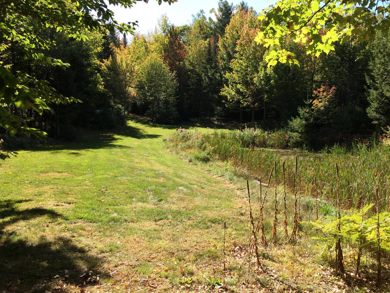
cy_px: 153
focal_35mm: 36
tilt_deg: -4.8
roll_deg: +0.3
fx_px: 406
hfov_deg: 51.0
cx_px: 233
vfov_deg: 39.7
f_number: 2.2
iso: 32
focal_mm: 4.15
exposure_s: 1/892
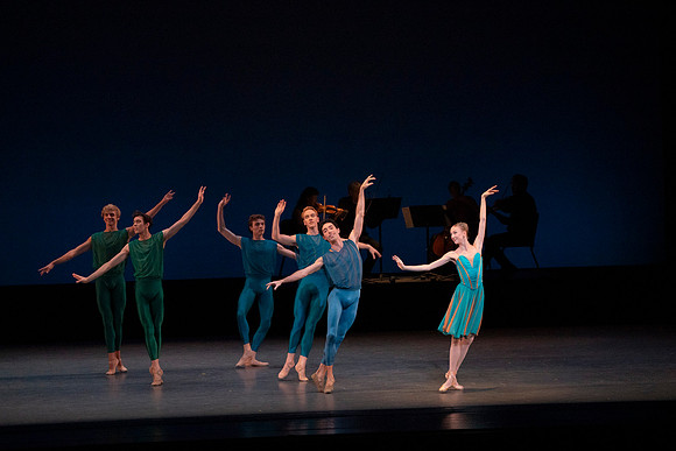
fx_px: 3475
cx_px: 338
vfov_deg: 7.4
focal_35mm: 185
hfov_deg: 11.1
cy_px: 226
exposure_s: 1/400
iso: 8000
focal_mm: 185
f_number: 7.1
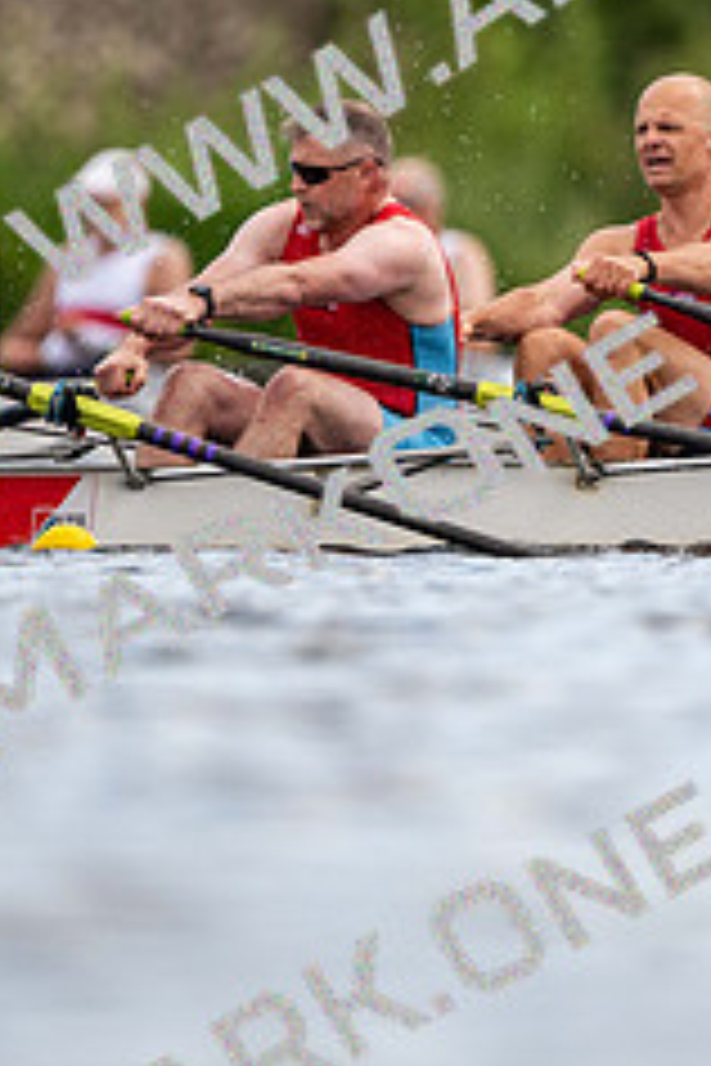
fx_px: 43456
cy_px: 299
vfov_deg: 1.4
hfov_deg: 0.9
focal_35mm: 1467
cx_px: 562
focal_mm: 600
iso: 500
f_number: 4
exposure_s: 1/3200
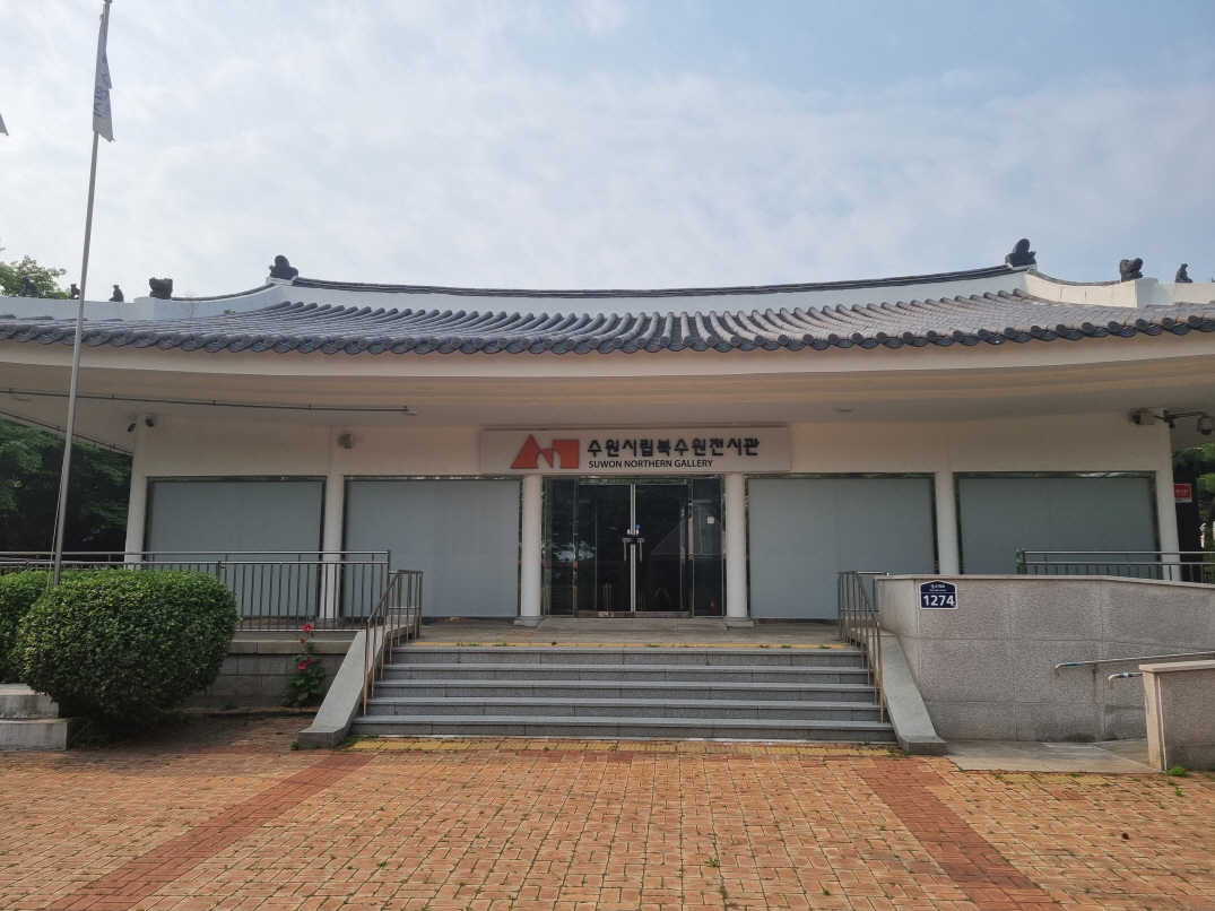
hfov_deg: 67.3
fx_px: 912
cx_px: 608
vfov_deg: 53.1
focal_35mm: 26
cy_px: 456
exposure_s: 1/3704
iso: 50
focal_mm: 5.4
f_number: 1.8
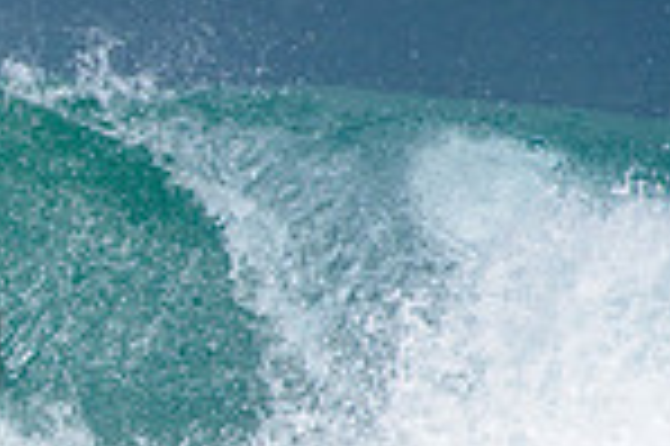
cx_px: -472
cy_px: 286
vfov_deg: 0.7
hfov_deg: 1.1
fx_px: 36214
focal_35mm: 1948
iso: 140
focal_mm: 500
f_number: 5.6
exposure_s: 1/2000
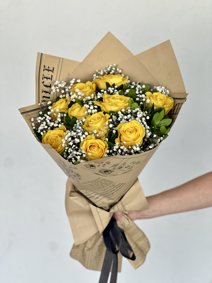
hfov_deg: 19.1
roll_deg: -2.8
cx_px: 106
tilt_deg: -11.6
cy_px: 142
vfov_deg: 25.3
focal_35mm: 77
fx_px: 629
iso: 40
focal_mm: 9
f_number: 2.8
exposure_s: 1/121
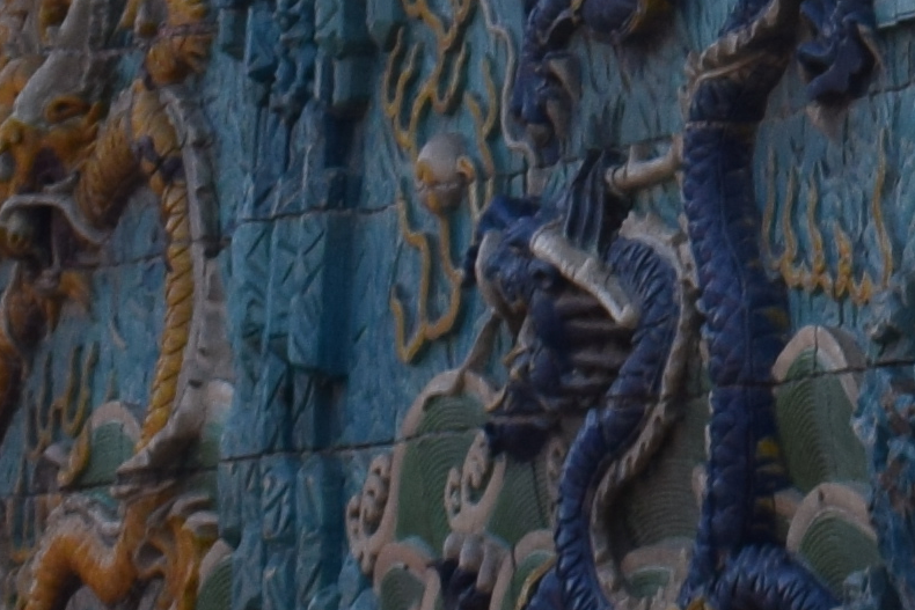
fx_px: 7239
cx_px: 1747
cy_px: -1308
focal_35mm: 285
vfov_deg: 4.6
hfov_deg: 7.0
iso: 200
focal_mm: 25
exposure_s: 1/320
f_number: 9
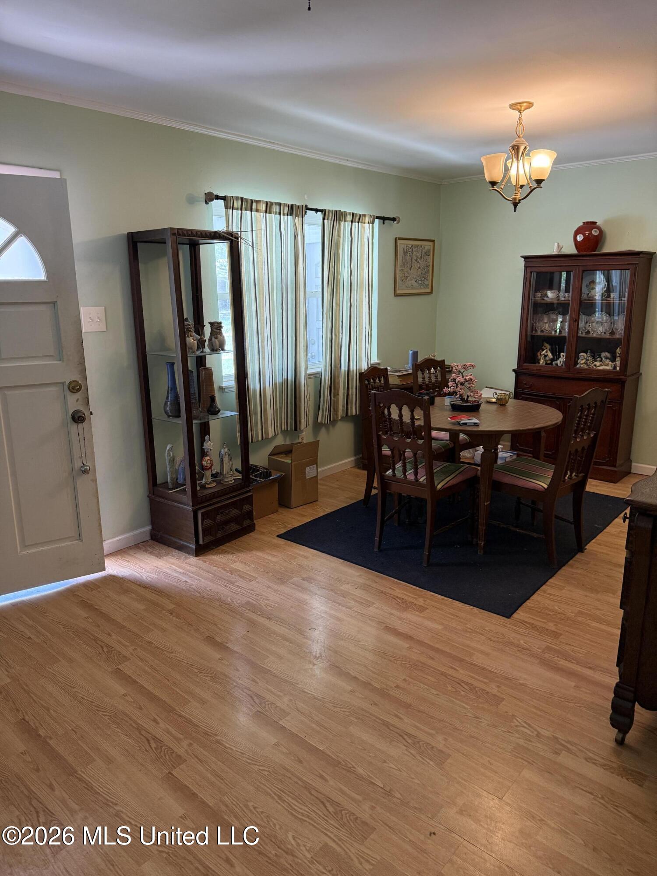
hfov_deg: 56.8
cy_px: 438
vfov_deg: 71.6
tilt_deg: -12.6
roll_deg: +0.2
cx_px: 328
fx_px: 607
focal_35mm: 24
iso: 250
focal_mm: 6.76
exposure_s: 1/60
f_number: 1.78
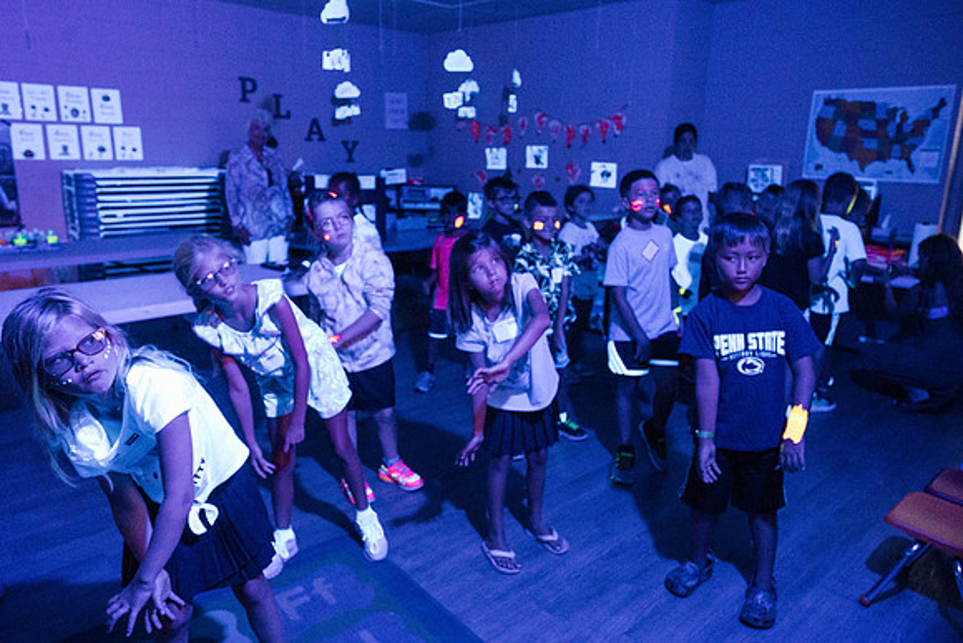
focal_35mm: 24
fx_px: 653
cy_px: 316
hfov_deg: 72.8
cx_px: 479
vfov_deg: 52.4
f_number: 4
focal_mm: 23
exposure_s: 1/60
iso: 25600
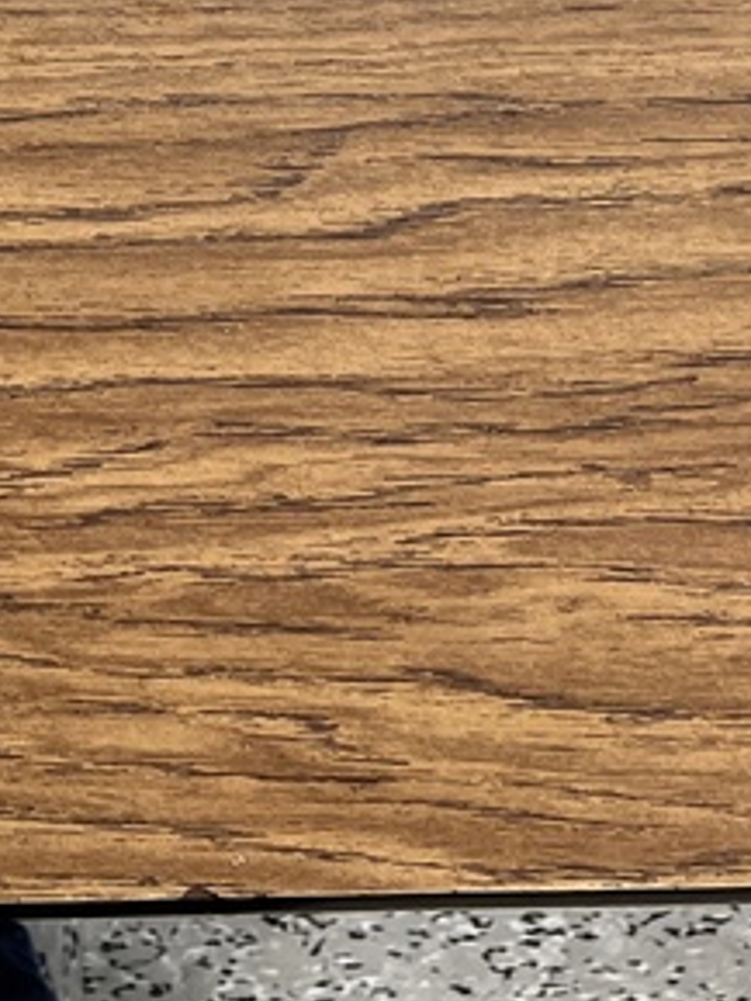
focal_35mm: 92
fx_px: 2659
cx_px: -173
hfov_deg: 15.4
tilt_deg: -73.9
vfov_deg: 17.9
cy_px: -682
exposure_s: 1/120
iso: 80
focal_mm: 5.7
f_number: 1.5
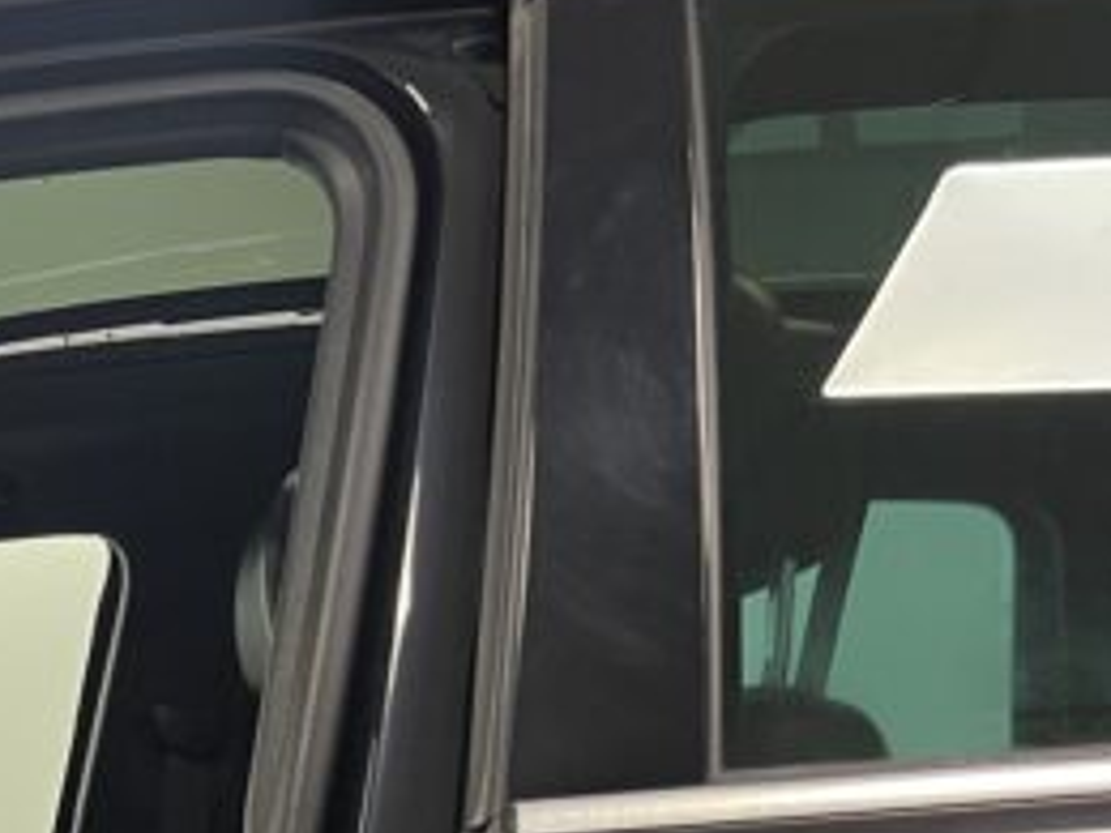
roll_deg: +0.0
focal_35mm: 80
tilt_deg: -2.7
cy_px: 1030
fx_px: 2568
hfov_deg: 22.1
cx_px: -299
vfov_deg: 17.5
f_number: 1.5
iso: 200
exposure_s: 1/50
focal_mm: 5.7
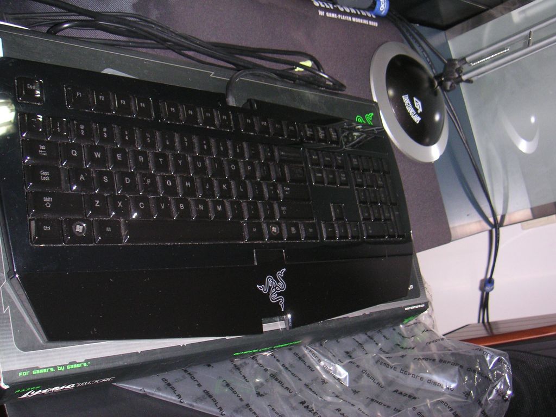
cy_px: 208
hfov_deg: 50.1
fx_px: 594
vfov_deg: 38.7
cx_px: 278
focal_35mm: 37
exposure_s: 1/45
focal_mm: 5.7
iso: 160
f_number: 2.8
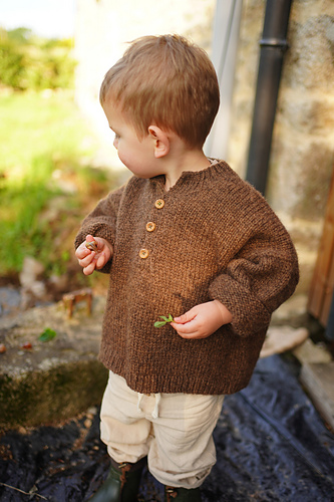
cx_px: 167
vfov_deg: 54.5
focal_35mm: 35
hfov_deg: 37.8
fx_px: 487
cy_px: 251
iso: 100
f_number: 1.8
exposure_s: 1/320
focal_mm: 35
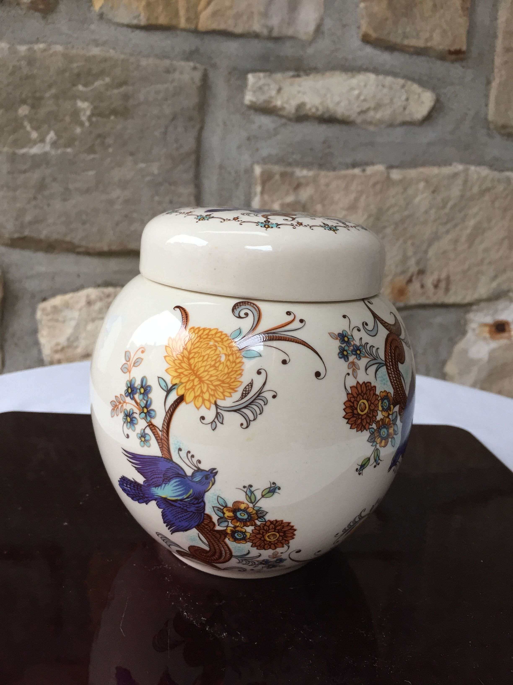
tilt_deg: -14.2
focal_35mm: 29
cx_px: 256
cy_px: 342
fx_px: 573
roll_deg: -2.6
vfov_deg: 61.7
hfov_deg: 48.2
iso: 40
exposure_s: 1/33
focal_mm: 4.15
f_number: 2.2
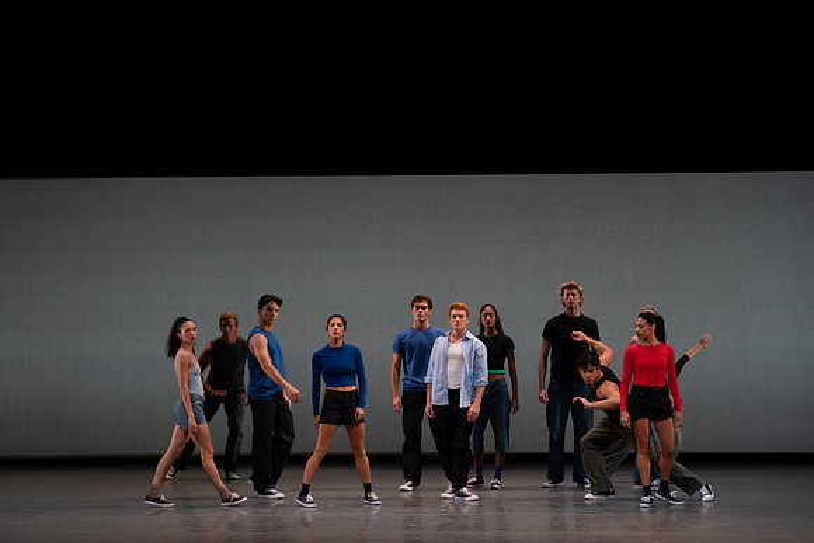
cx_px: 407
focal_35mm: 140
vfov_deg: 9.8
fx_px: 3166
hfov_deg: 14.7
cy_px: 272
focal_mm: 140
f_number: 7.1
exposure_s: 1/640
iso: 4000
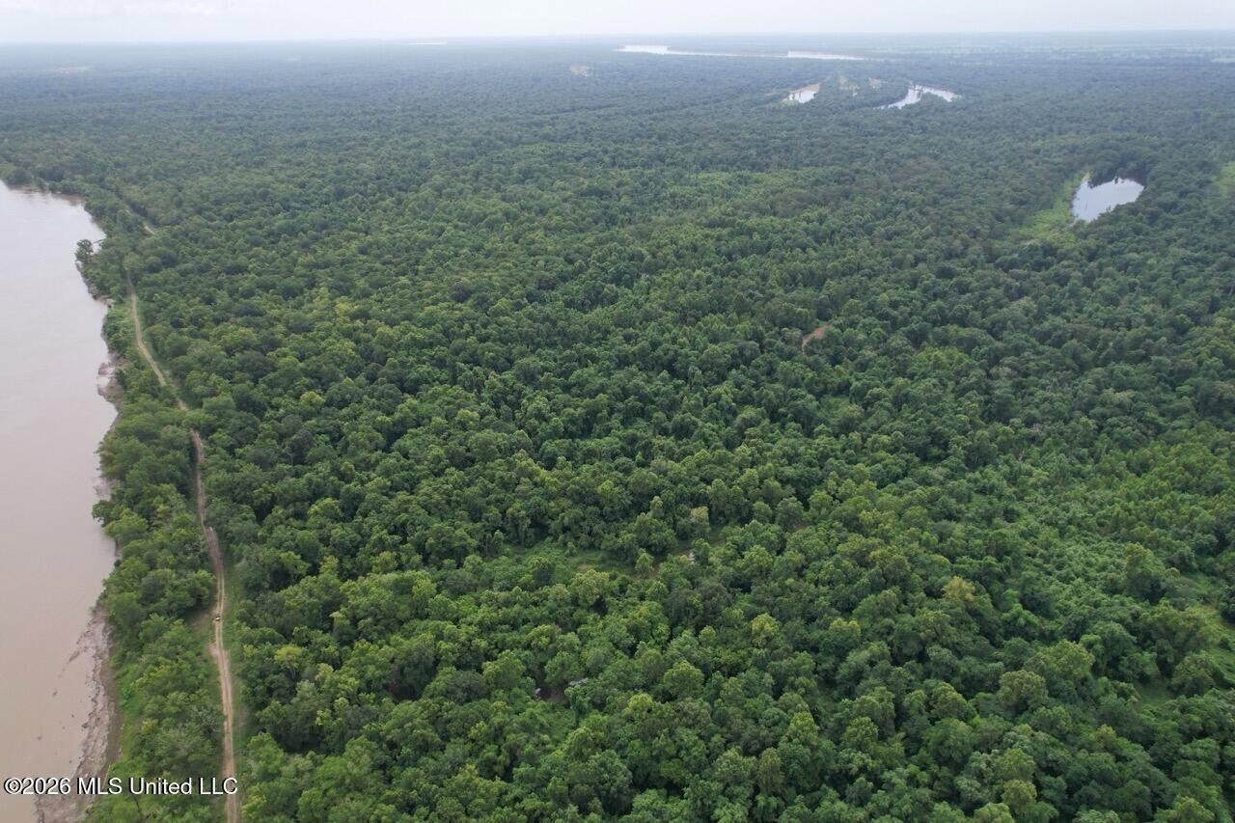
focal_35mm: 22
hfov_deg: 78.6
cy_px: 412
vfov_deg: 57.2
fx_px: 755
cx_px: 618
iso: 140
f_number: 2.8
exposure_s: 1/1500
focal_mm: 8.4
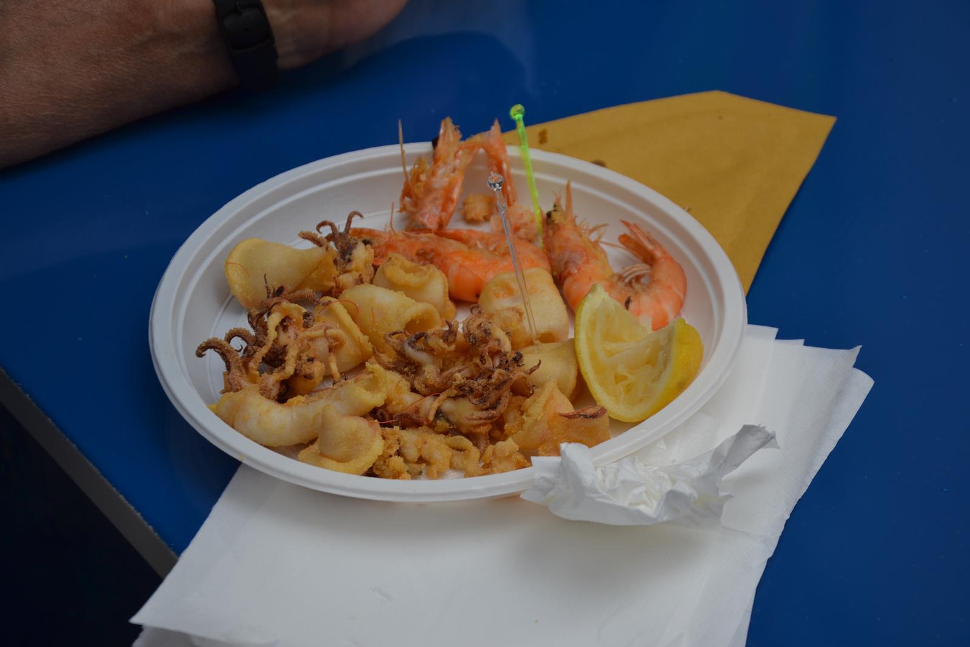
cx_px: 485
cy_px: 324
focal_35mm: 87
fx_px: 2344
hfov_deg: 23.4
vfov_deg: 15.7
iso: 100
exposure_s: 1/160
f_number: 6.3
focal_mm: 58
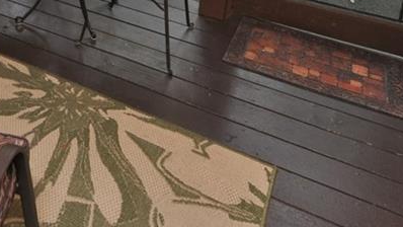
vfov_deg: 22.3
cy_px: -110
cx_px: 67
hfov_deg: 43.4
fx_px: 474
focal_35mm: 44
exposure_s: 1/60
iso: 800
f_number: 4
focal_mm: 11
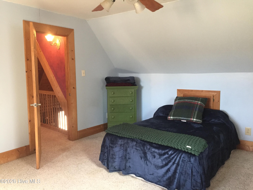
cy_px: 95
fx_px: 212
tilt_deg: -5.2
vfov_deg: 48.2
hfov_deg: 61.7
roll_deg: +0.2
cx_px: 126
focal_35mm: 29
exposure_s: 1/30
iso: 160
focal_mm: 4.15
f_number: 2.2
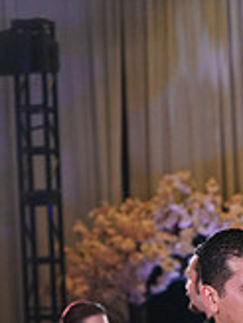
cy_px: 565
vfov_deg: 7.3
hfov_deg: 5.6
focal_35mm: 265
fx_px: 2480
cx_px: 343
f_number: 4
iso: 1600
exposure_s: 1/400
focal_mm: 78
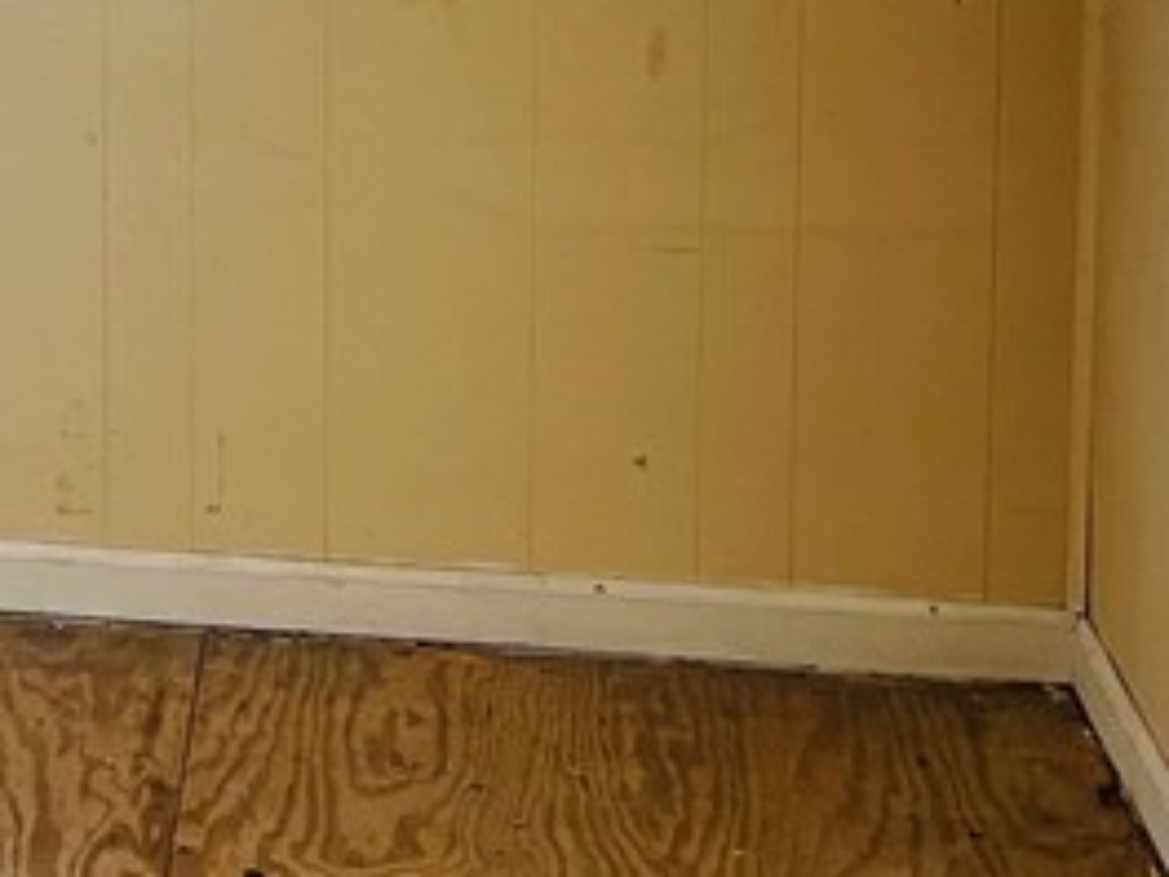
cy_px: -208
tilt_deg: -7.4
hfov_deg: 17.9
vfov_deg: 14.2
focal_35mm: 101
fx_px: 3411
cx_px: -434
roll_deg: +1.0
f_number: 1.6
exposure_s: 1/60
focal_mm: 5.1
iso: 125
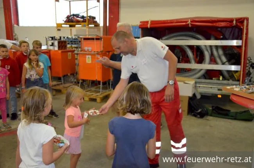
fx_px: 232
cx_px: 127
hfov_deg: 57.3
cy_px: 84
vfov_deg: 39.8
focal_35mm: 33
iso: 3200
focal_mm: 22
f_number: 3.8
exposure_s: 1/60
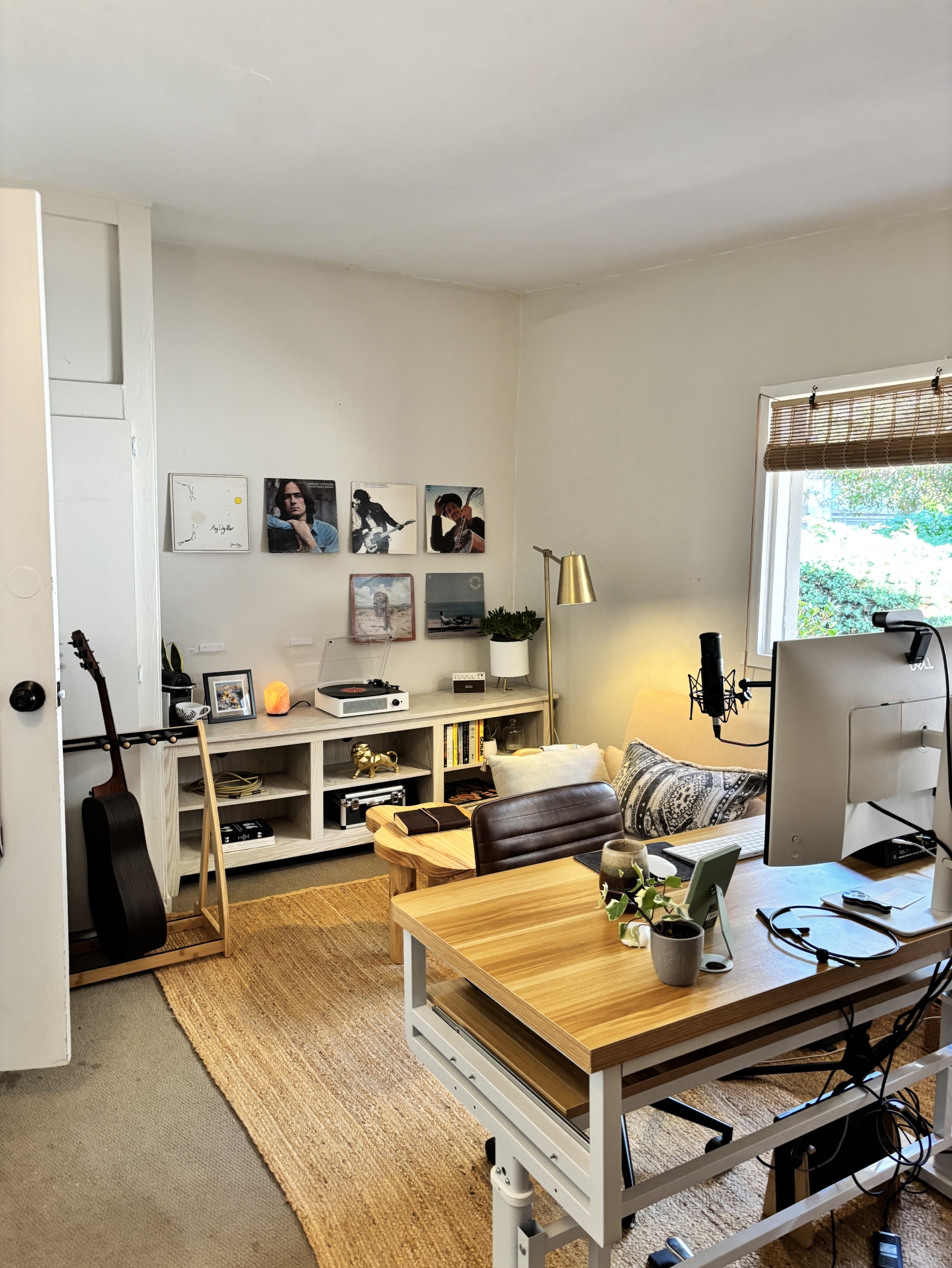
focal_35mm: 26
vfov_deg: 67.3
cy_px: 634
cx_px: 476
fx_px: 953
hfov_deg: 53.1
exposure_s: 1/60
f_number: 1.6
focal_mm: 5.96
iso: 200
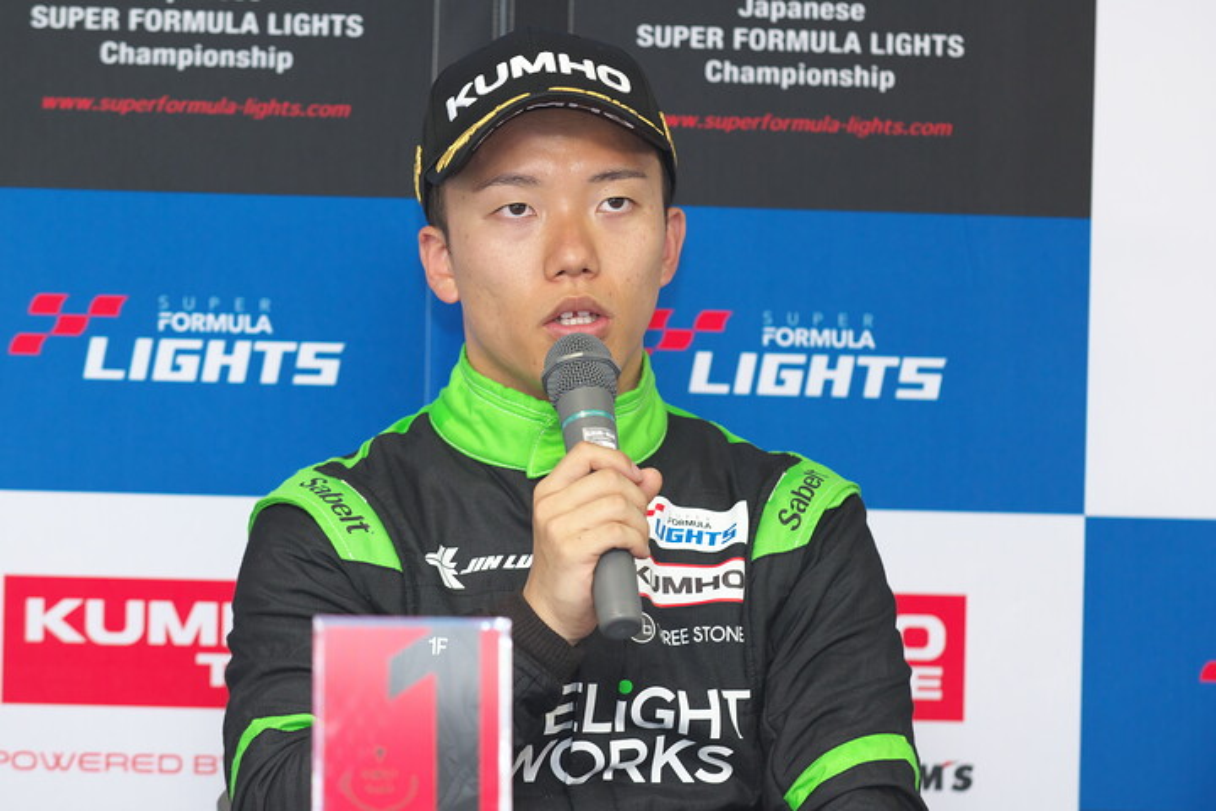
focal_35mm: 188
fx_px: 6333
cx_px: 608
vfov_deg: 7.3
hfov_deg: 11.0
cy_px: 406
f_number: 4
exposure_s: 1/200
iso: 1000
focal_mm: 125
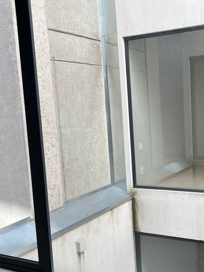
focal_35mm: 46
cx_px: 157
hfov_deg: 30.9
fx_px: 361
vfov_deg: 41.2
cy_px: 149
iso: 32
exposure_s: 1/123
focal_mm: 5.7
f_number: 1.5
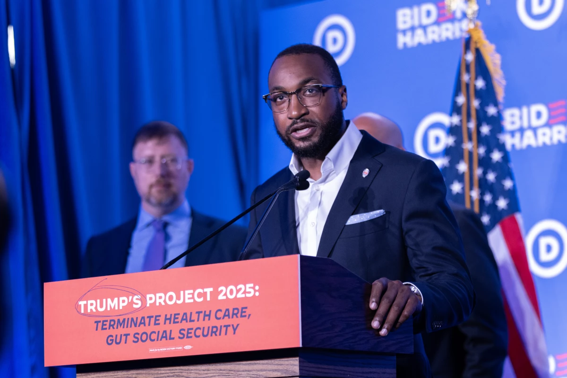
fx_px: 2252
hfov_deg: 14.3
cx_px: 284
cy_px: 189
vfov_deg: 9.6
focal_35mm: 143
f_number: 2.8
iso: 1250
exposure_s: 1/320
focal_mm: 95
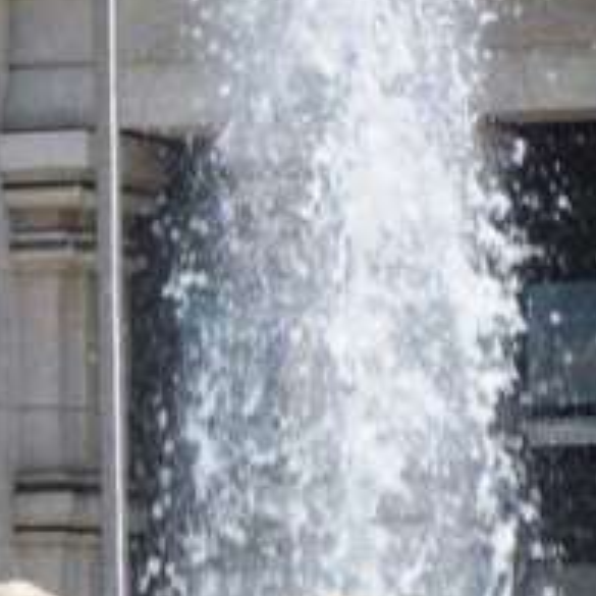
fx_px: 23738
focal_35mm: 1219
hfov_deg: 1.4
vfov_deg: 1.4
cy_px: 171
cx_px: -1018
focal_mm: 155
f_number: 9
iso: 100
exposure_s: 1/250
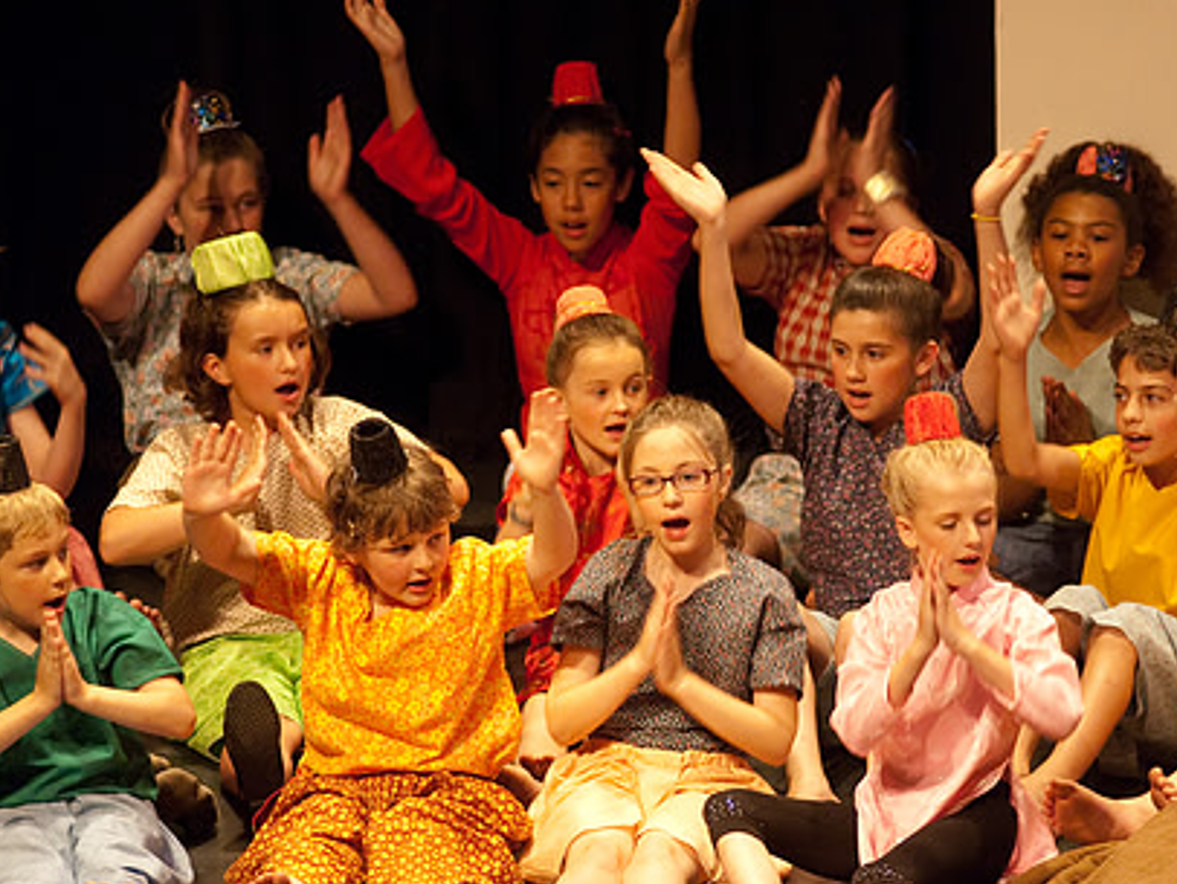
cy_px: 528
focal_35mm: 330
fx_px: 11227
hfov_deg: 6.0
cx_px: 690
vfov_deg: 4.5
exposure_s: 1/160
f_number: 2.8
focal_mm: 160
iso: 1000
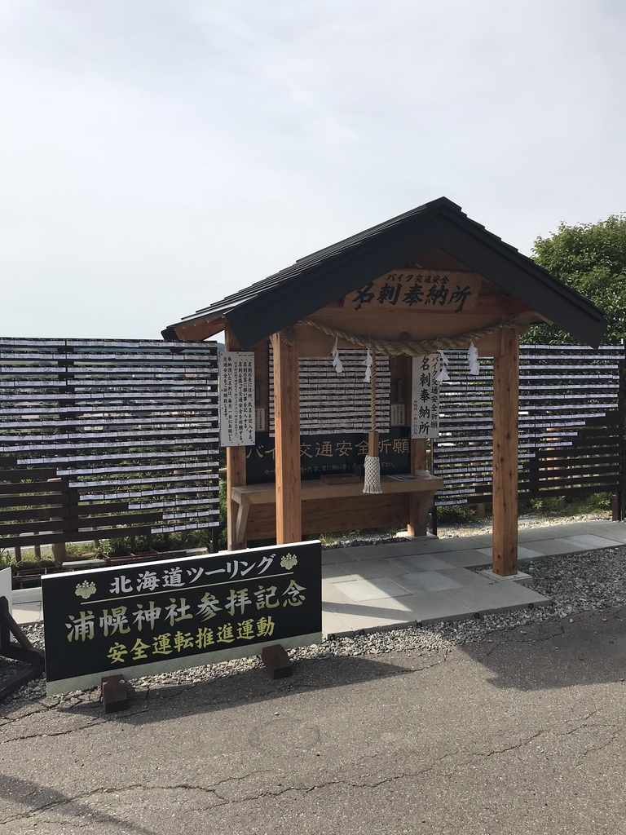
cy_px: 418
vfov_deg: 63.4
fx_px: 675
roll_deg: +0.2
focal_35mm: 28
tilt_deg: -1.4
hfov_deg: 49.7
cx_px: 313
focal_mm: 3.99
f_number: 1.8
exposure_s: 1/2660
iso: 20
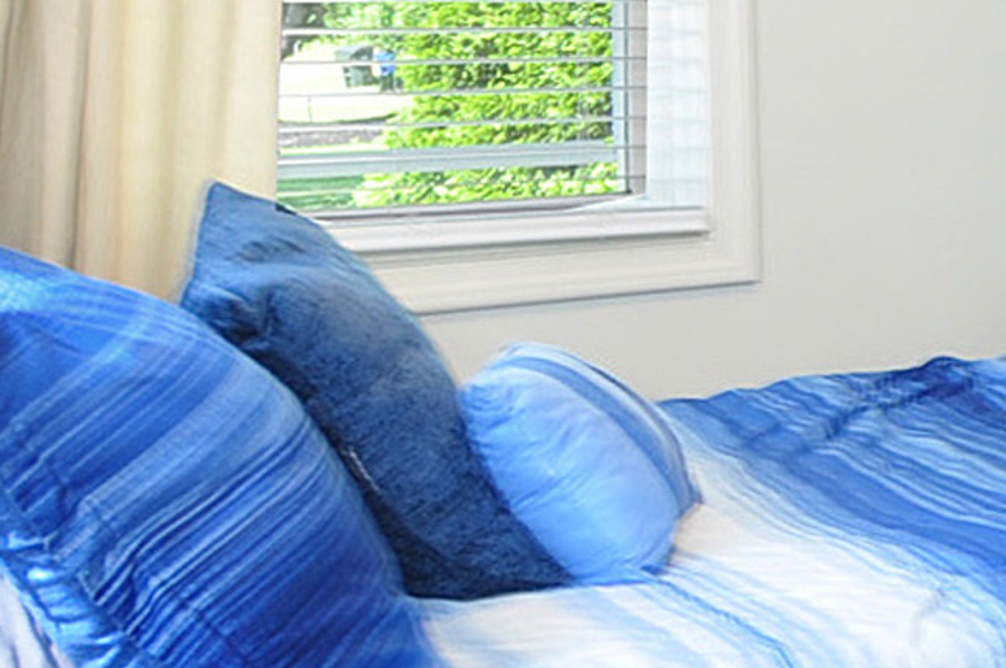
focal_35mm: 67
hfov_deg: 20.7
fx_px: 1870
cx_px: 1815
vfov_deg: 20.2
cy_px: 225
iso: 200
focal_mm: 10
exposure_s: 1/10
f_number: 5
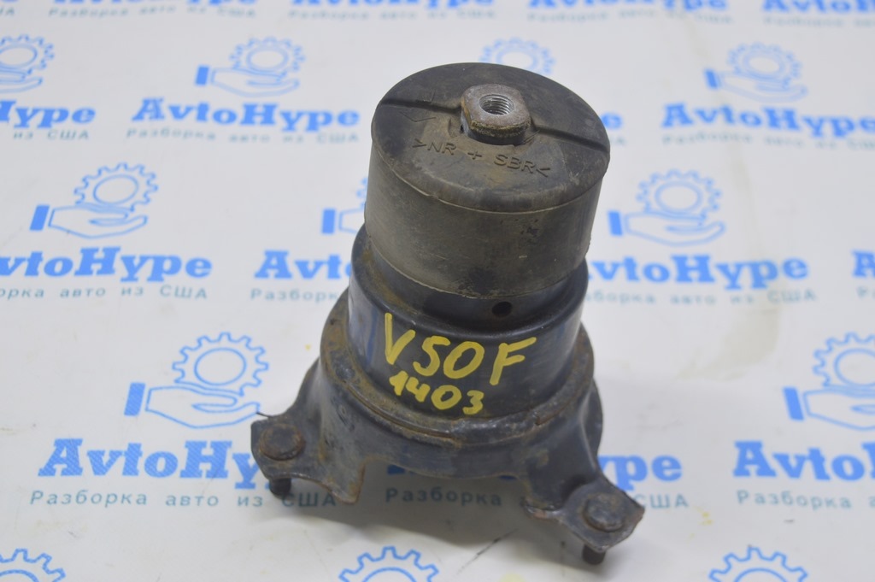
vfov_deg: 25.0
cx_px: 438
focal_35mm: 54
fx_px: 1311
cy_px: 291
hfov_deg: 36.9
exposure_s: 1/20
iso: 400
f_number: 5.6
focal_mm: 36
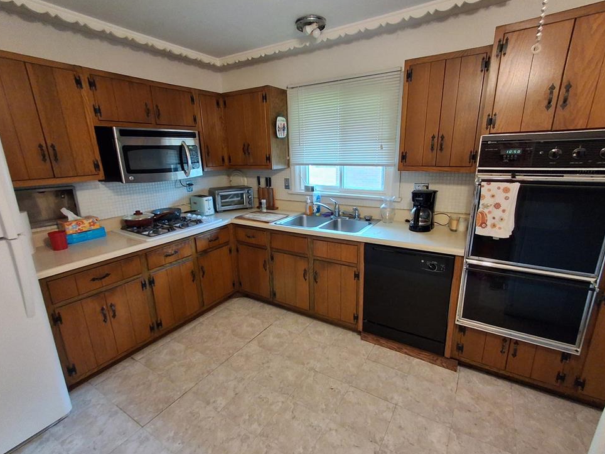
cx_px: 303
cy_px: 236
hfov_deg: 91.0
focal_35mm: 17
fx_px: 297
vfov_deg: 74.7
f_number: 2.2
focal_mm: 1.64
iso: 250
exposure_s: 1/40
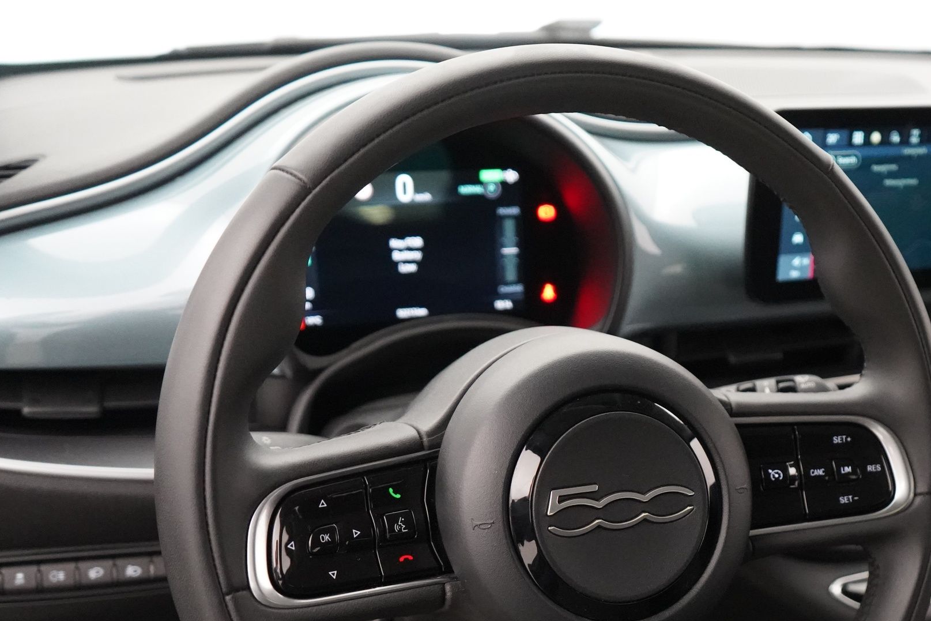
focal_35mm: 48
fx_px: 1241
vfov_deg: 27.7
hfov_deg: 40.5
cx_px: 642
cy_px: 470
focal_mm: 31
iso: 12800
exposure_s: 1/160
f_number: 3.5
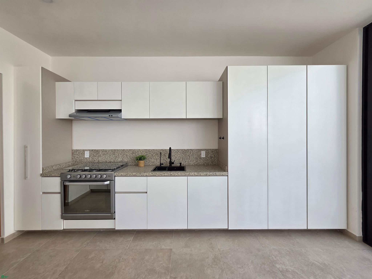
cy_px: 140
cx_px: 186
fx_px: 140
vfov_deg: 89.9
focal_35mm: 13
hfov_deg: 106.2
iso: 40
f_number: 1.9
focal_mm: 2.2
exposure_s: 1/303
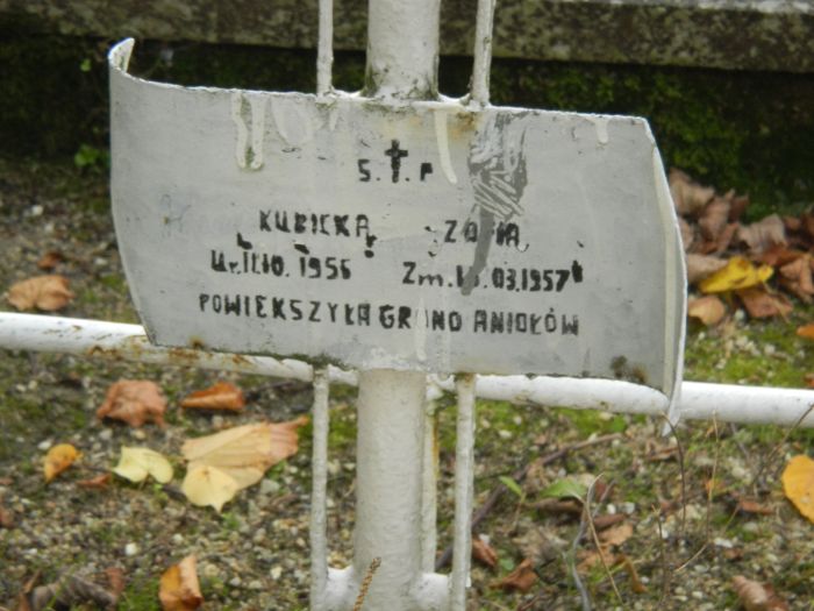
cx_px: 407
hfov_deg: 14.1
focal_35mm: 140
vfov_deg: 10.6
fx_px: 3292
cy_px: 306
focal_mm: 25
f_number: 5.8
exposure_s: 1/66.8
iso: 193
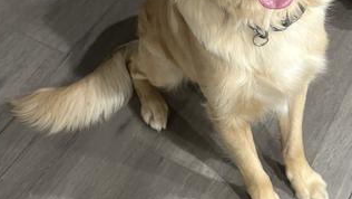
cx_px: 236
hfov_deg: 46.6
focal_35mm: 43
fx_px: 401
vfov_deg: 27.5
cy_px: 64
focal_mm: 5.7
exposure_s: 1/60
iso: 320
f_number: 1.5
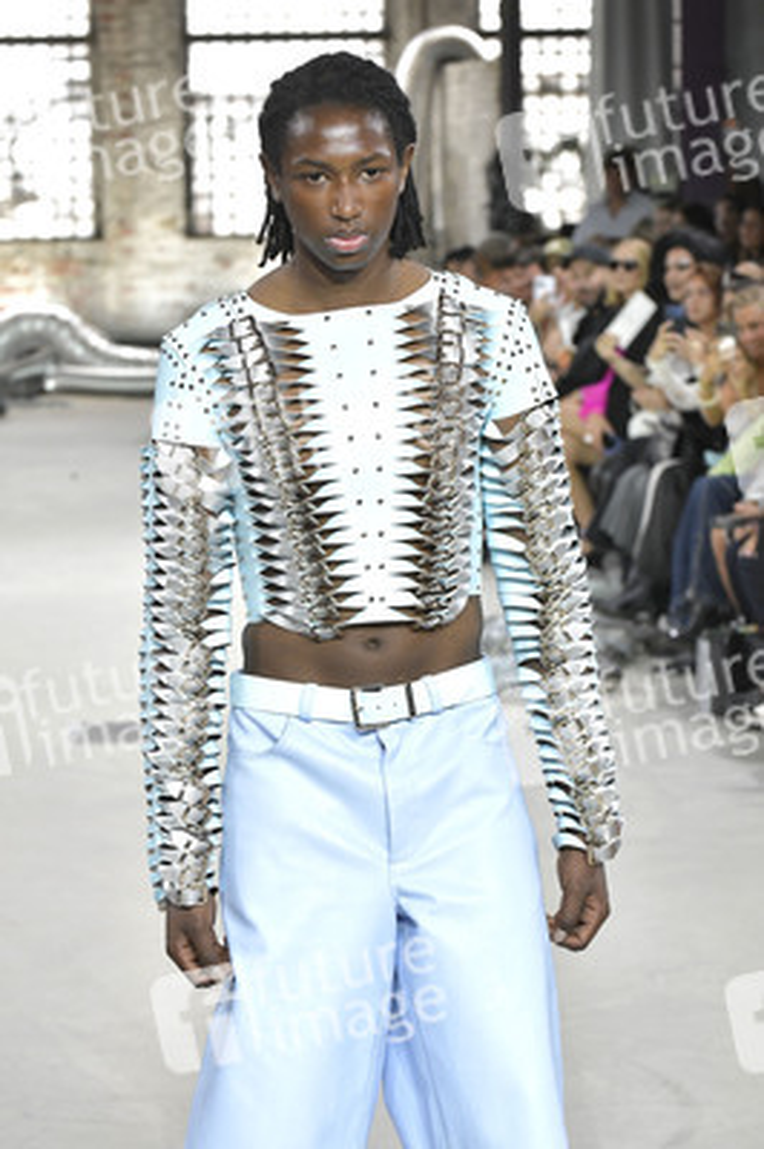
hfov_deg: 12.0
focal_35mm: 114
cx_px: 382
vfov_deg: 18.0
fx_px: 3635
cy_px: 574
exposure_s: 1/320
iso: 2500
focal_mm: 95
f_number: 6.3
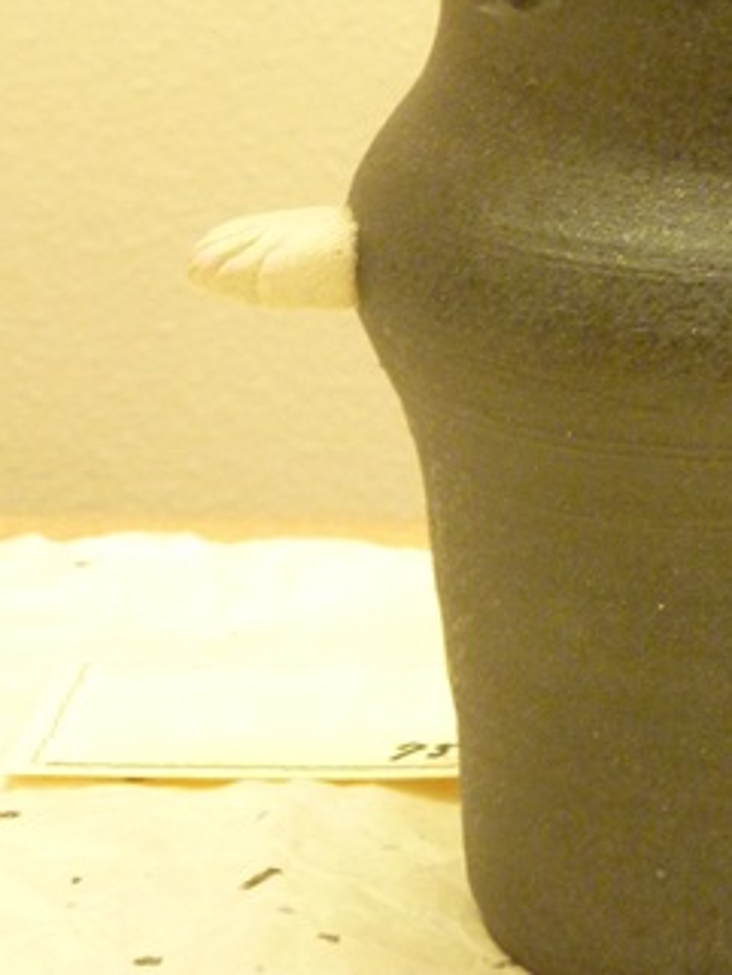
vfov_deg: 9.2
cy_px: 64
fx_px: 6030
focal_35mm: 214
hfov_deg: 6.9
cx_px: 697
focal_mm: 17
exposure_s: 1/13
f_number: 4.3
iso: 400
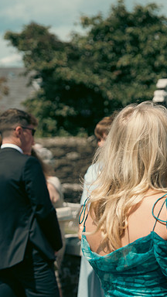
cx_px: 212
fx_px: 1307
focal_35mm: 166
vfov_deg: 13.0
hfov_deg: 7.2
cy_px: 148
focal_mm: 70
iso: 125
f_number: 3.5
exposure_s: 1/1600
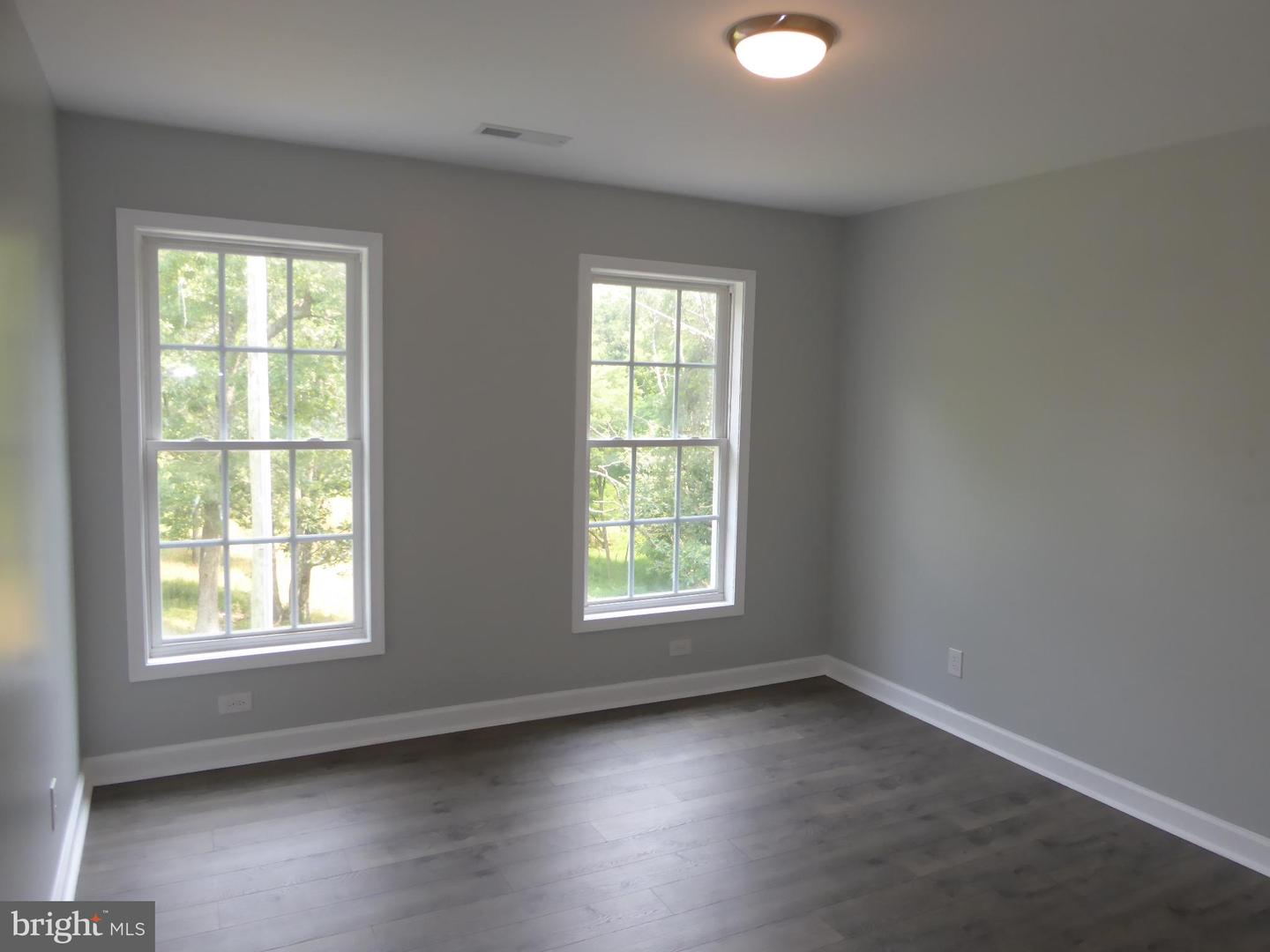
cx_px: 635
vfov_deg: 56.8
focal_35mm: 24
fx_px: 881
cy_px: 476
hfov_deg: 71.6
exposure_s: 1/60
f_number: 4
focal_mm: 4.3
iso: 200
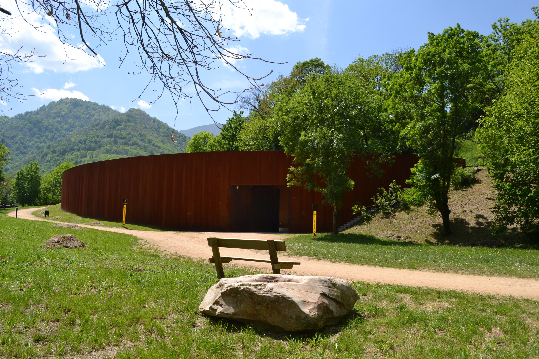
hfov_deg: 67.4
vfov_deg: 47.9
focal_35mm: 27
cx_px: 270
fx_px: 404
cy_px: 180
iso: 100
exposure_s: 1/200
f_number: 8
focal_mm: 18
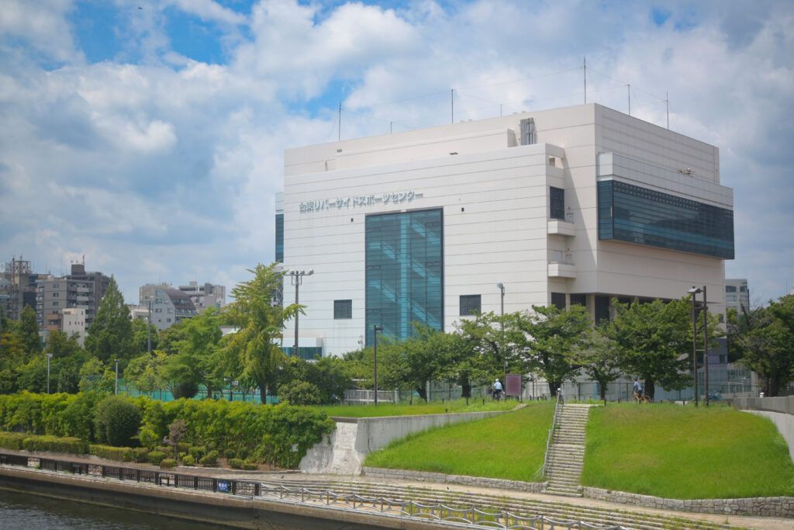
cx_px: 397
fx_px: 1075
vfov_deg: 27.7
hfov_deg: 40.5
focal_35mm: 49
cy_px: 265
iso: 100
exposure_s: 1/1000
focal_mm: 32.5
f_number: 5
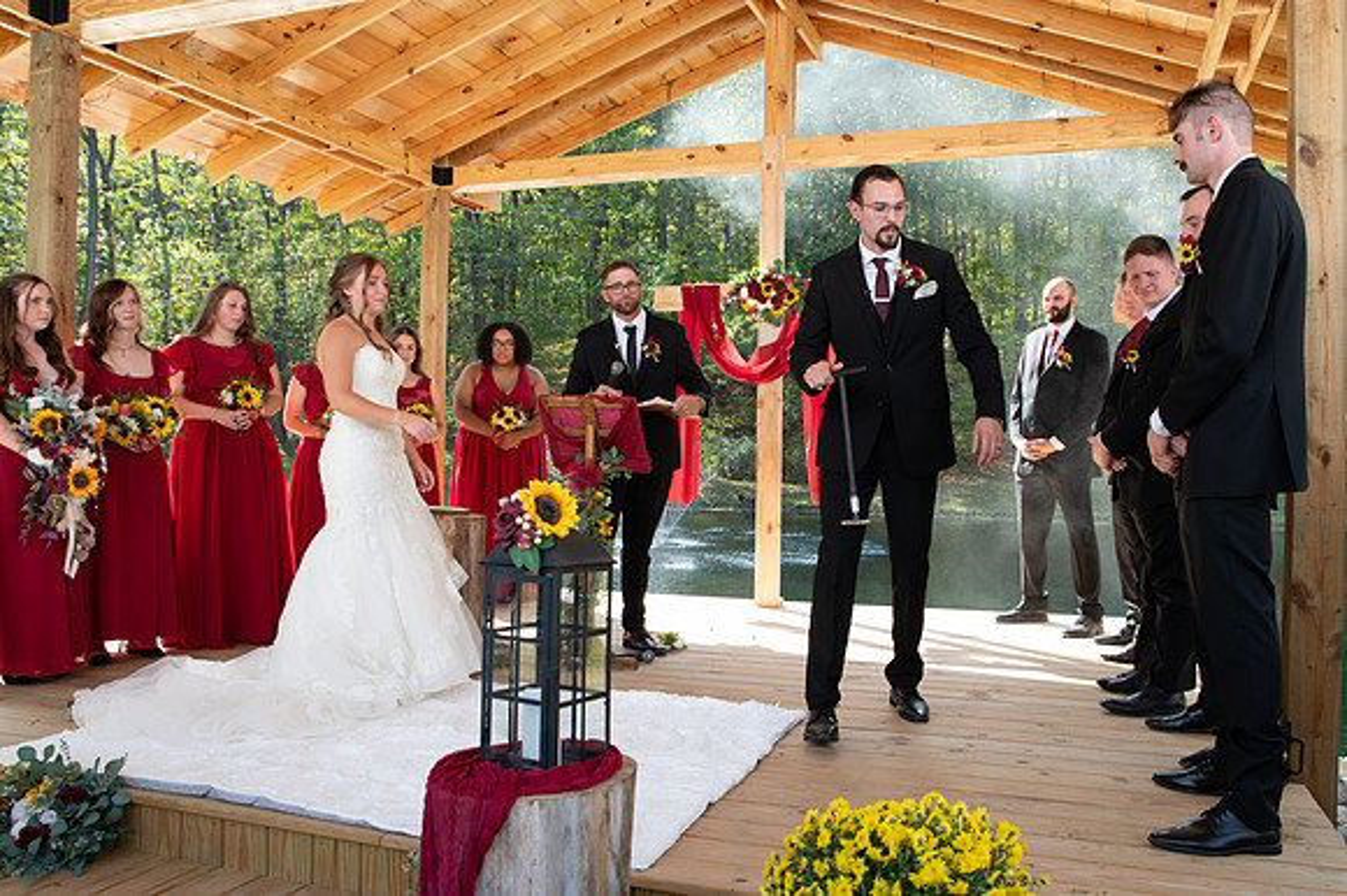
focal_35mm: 28
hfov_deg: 65.2
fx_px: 1049
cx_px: 748
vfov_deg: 46.2
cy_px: 472
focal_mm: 24
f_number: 4.5
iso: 320
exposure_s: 1/200
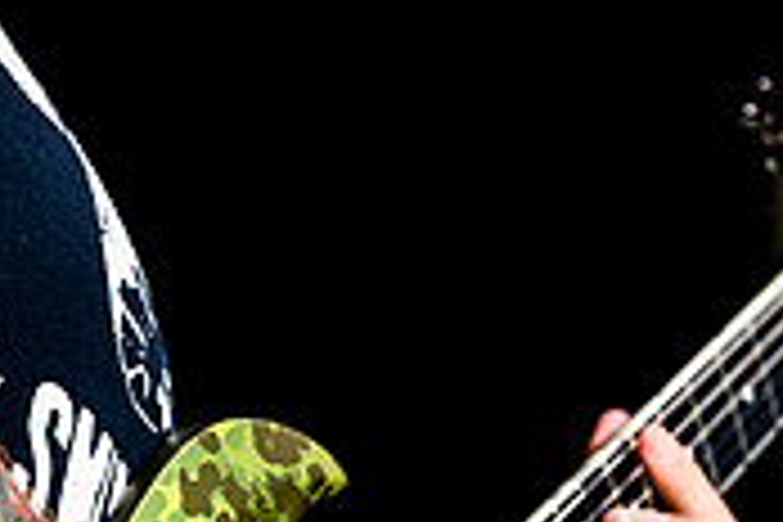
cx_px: 324
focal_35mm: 668
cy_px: 808
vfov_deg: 2.1
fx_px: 14528
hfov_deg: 3.1
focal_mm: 200
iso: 320
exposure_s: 1/2000
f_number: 4.5
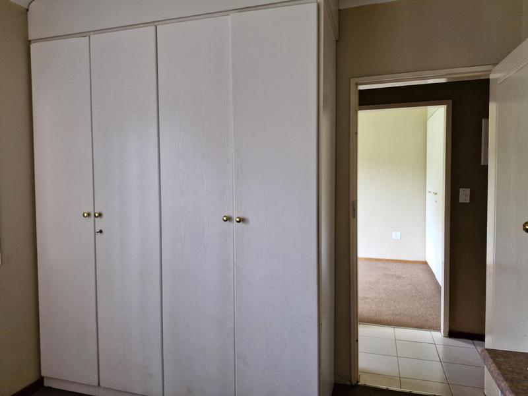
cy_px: 198
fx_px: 351
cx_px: 264
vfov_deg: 58.9
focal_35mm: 23
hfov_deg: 73.9
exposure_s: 1/100
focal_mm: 5.54
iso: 125
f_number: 1.8
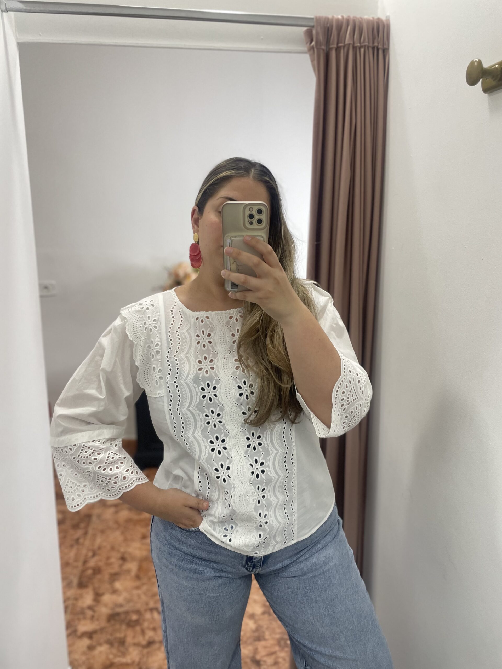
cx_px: 251
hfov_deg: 53.1
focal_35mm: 26
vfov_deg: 67.3
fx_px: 503
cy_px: 334
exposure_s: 1/50
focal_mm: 4.2
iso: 125
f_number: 1.6
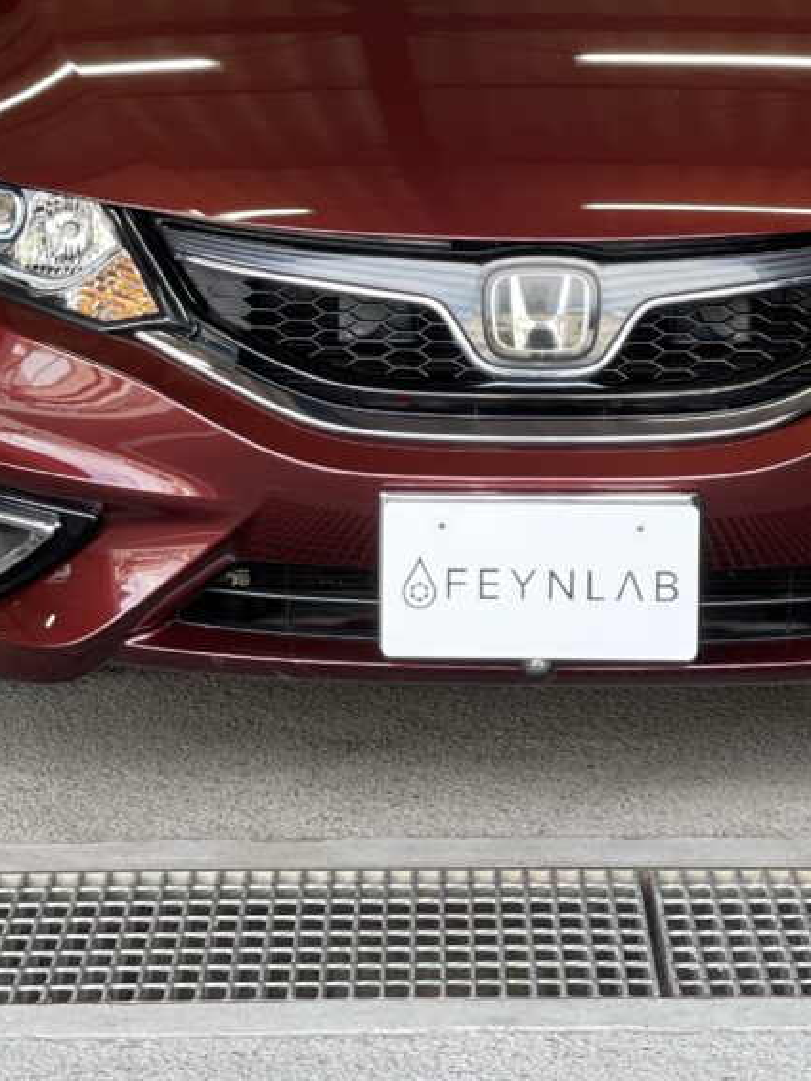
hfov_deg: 12.8
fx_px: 3622
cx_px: 541
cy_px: 289
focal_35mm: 116
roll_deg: -0.6
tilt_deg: -6.4
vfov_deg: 16.9
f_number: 2.2
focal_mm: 7.5
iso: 80
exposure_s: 1/120
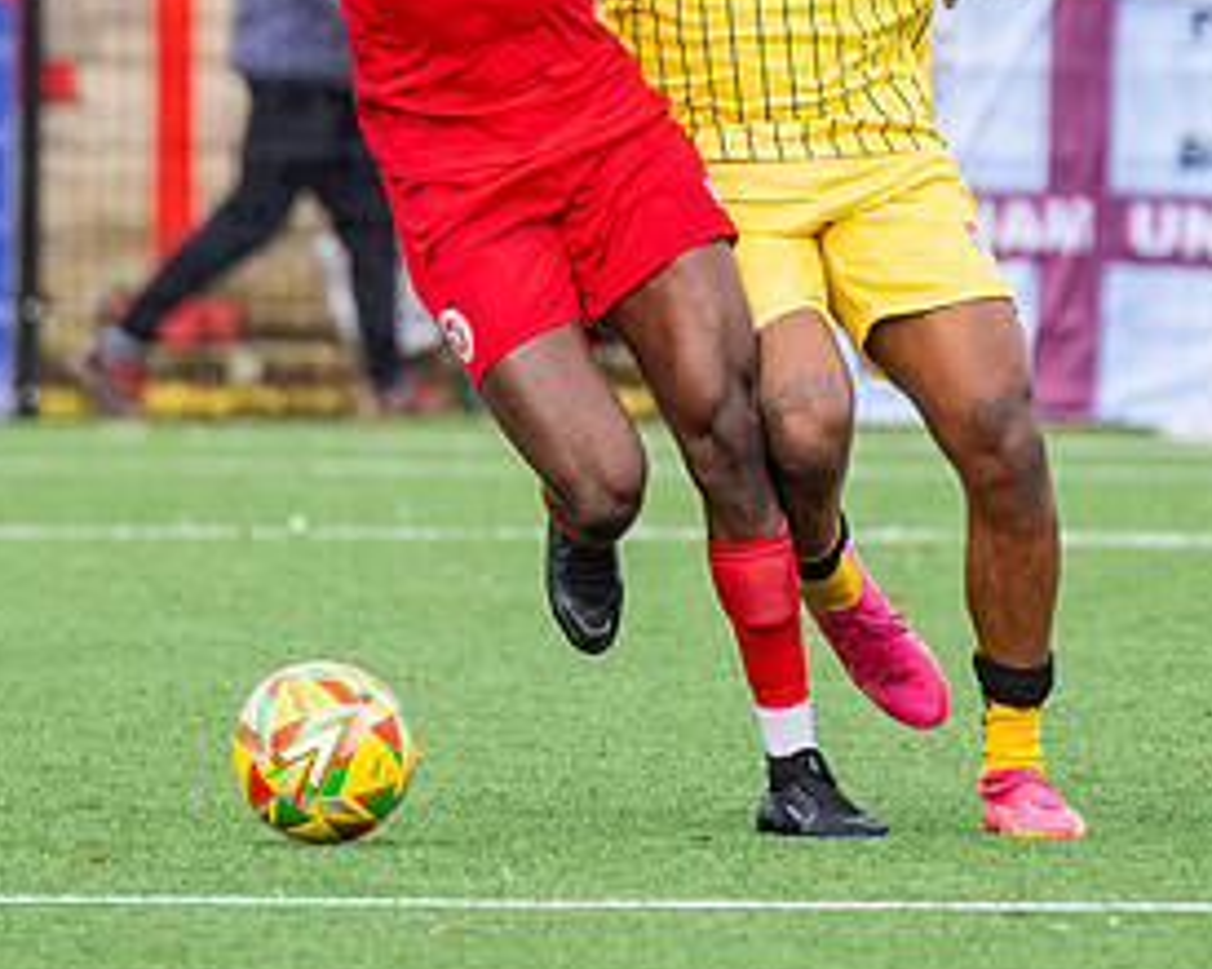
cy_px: 40
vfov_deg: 1.2
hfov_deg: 1.5
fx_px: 45468
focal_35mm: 1268
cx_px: 439
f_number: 4
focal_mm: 280
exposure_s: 1/1600
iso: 800
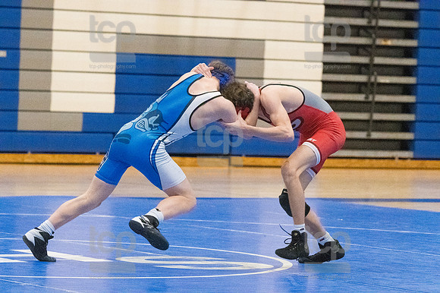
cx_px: 220
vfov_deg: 7.0
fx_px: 2382
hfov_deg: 10.6
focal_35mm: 195
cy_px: 146
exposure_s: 1/1600
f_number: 4.5
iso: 10000
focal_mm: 130
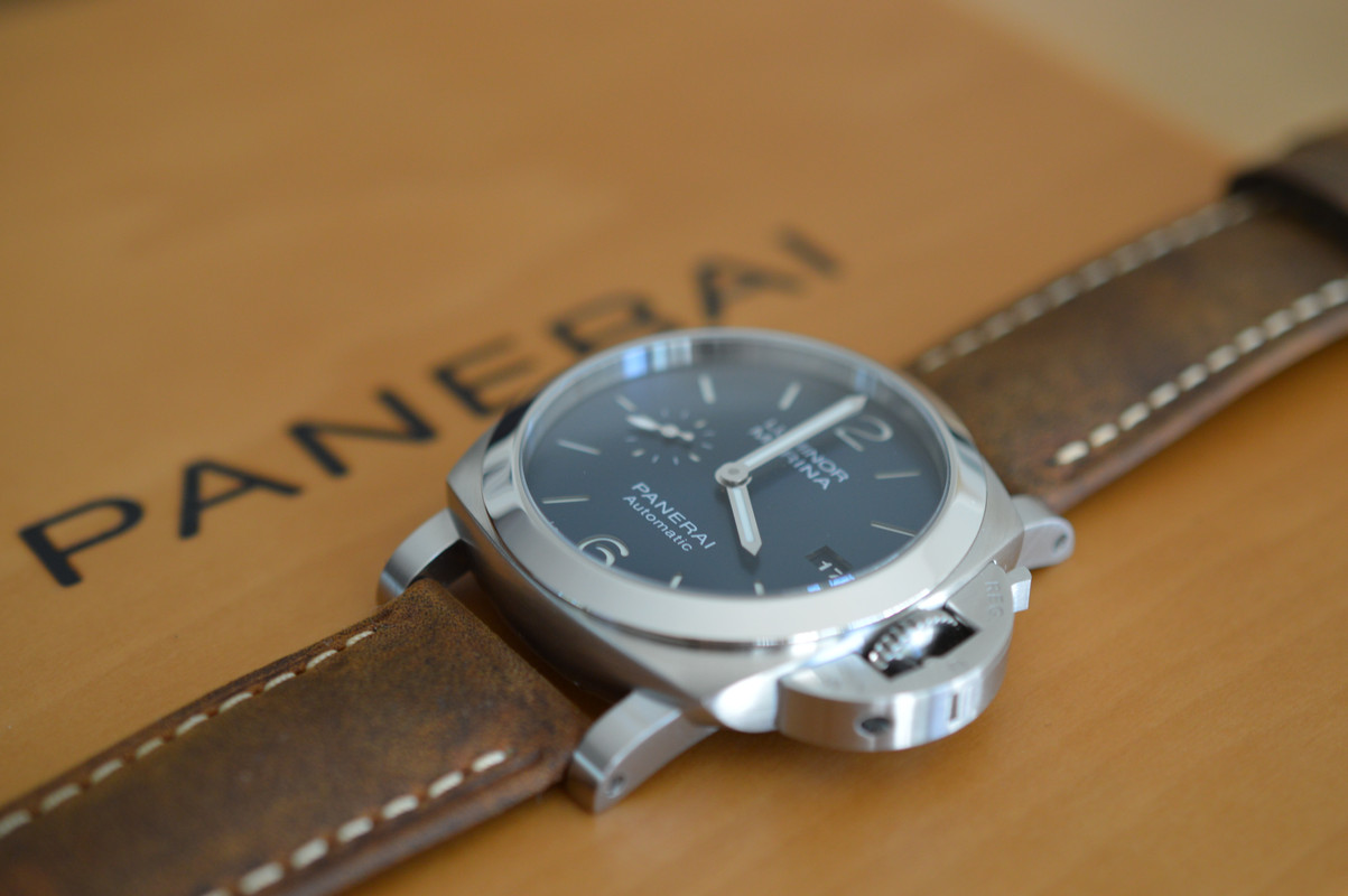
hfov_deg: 33.4
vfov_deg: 22.6
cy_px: 448
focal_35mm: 60
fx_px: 2245
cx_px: 674
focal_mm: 40
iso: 400
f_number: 4.5
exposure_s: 1/80
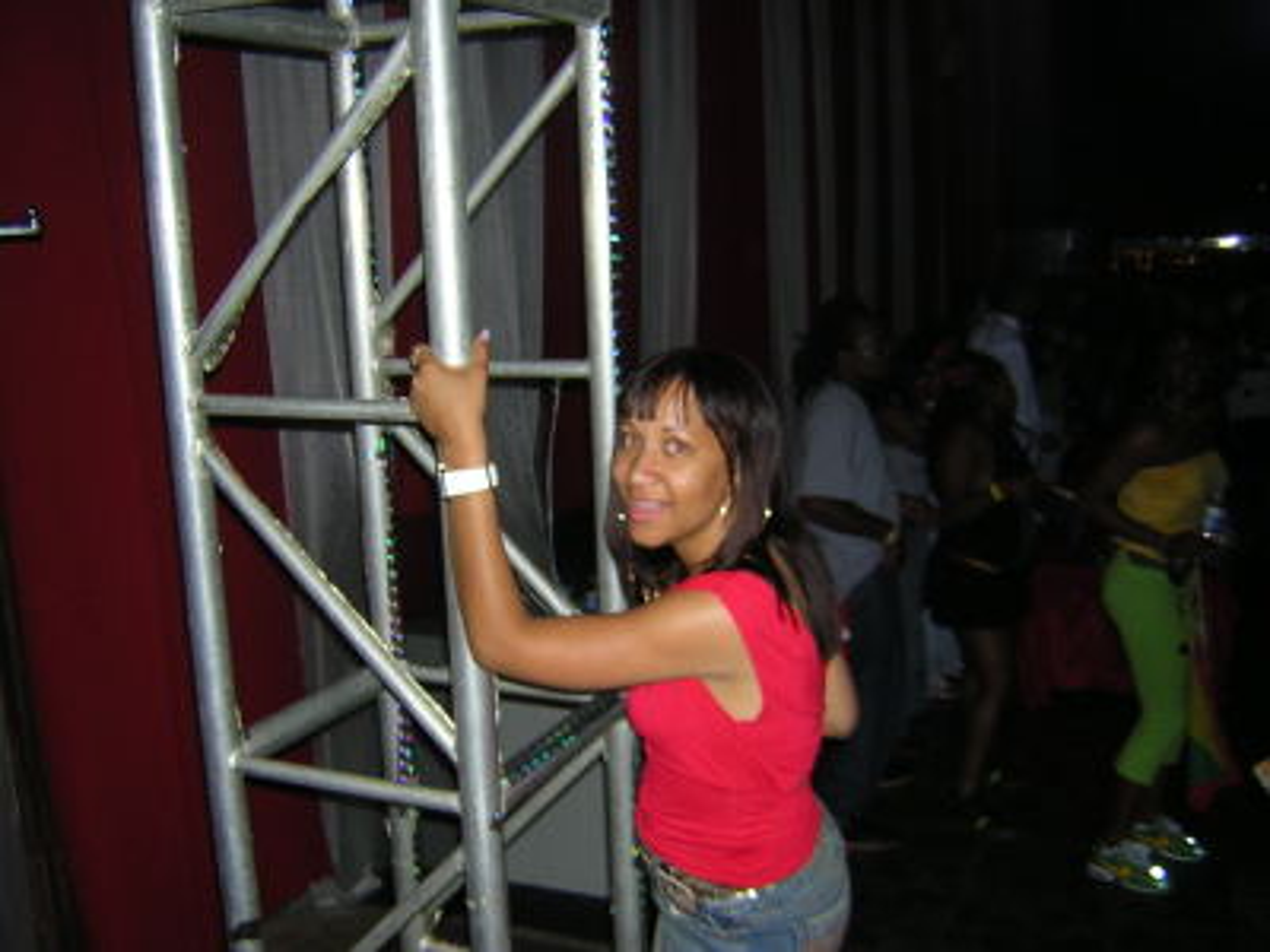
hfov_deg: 51.4
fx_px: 1321
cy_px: 476
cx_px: 635
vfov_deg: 39.7
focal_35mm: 36
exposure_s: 1/60.1
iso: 213
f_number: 2.6
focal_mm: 4.7
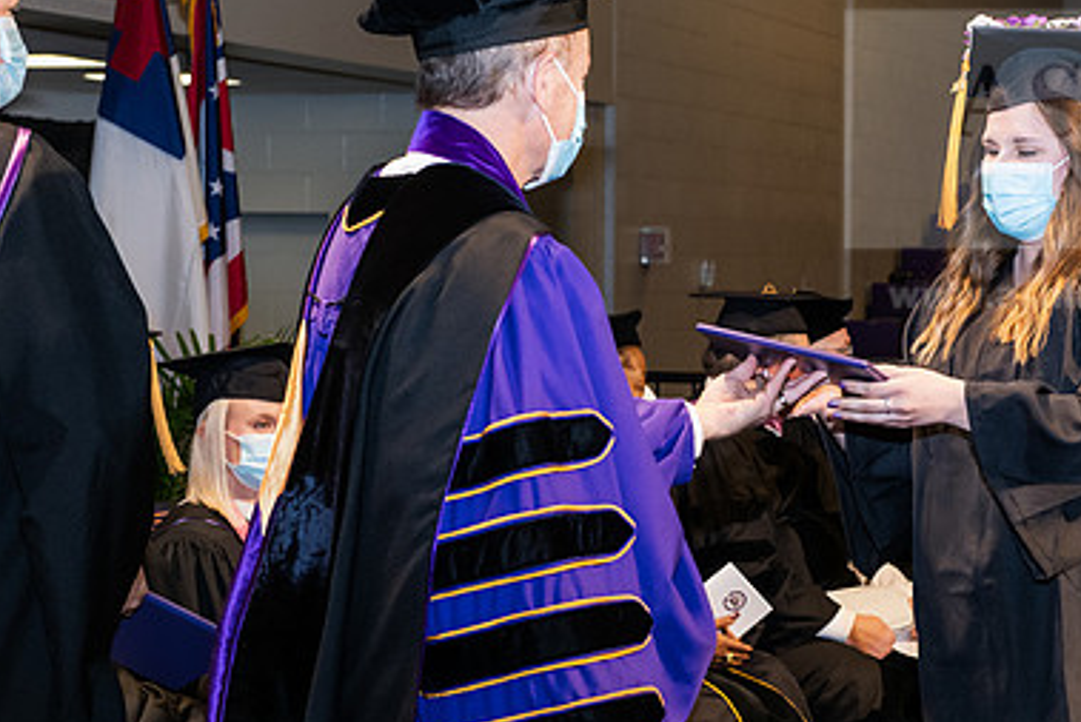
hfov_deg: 21.3
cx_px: 759
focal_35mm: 95
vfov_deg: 14.4
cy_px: 355
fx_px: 2854
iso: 1600
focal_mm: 62
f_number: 6.3
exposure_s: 1/200
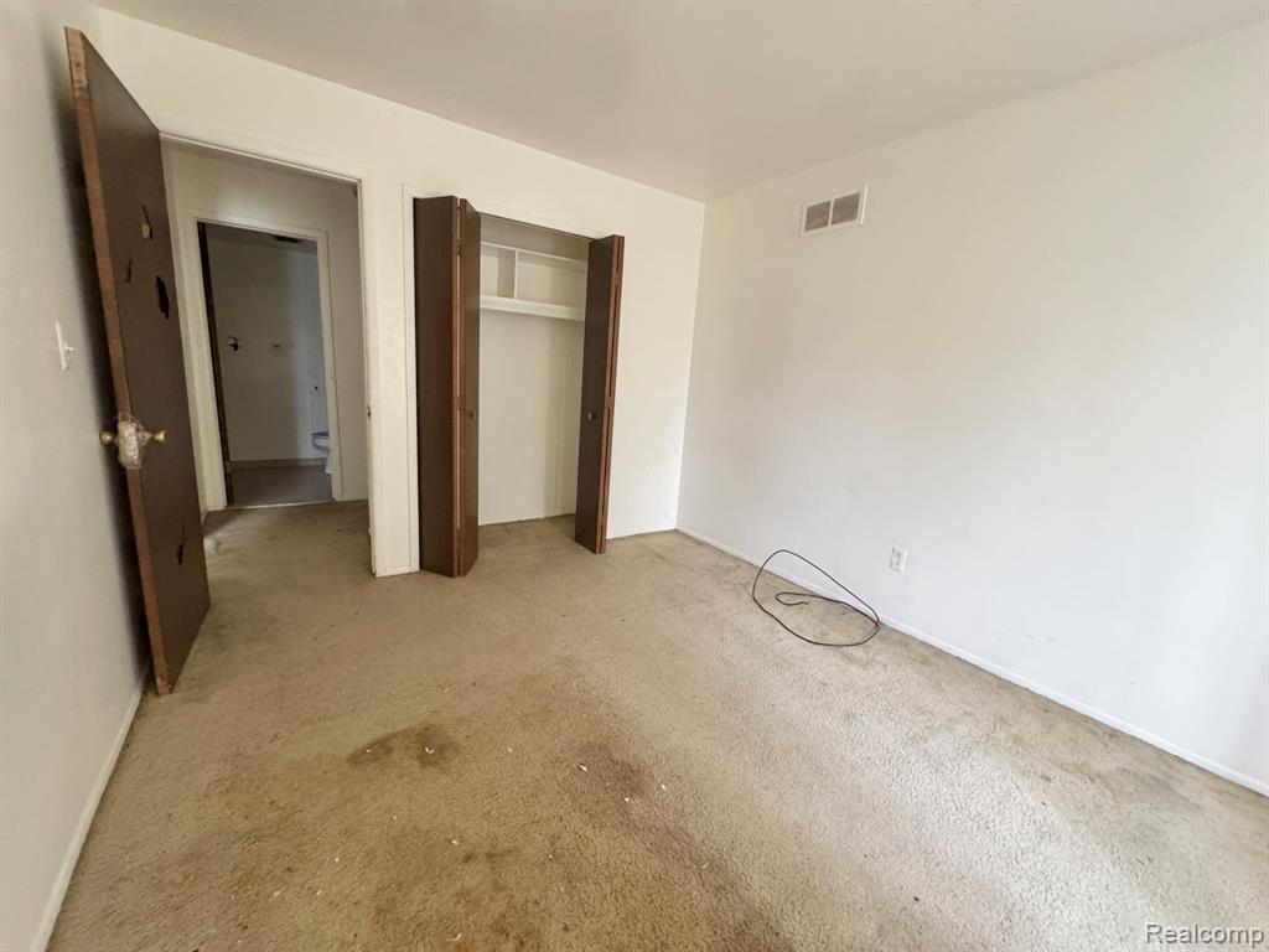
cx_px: 634
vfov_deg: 85.7
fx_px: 513
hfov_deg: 102.1
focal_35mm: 14
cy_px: 476
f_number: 2.2
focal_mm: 2.22
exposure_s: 1/60
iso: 400
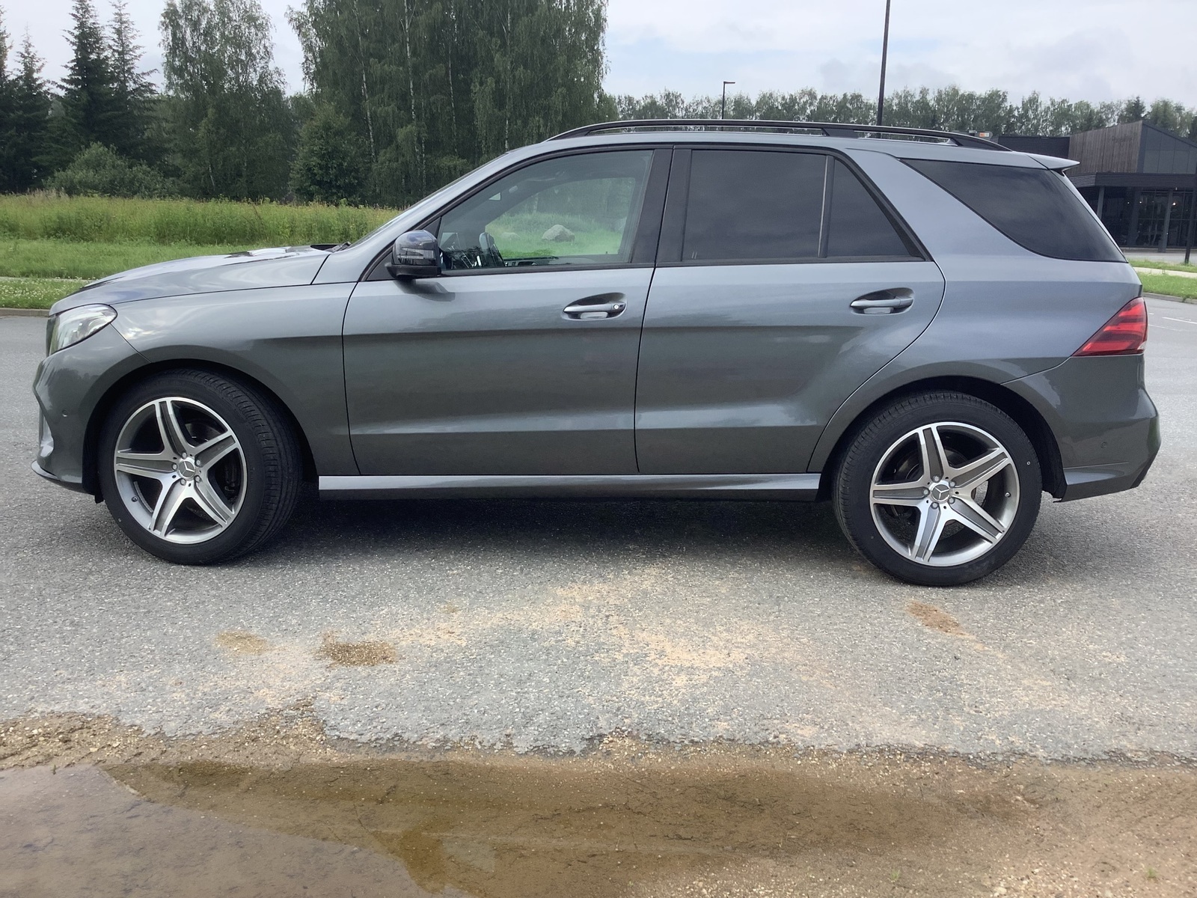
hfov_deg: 58.4
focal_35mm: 31
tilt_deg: -11.9
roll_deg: -1.3
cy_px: 449
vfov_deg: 45.4
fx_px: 1072
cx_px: 598
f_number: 2.4
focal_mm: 3.3
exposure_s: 1/468
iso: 25
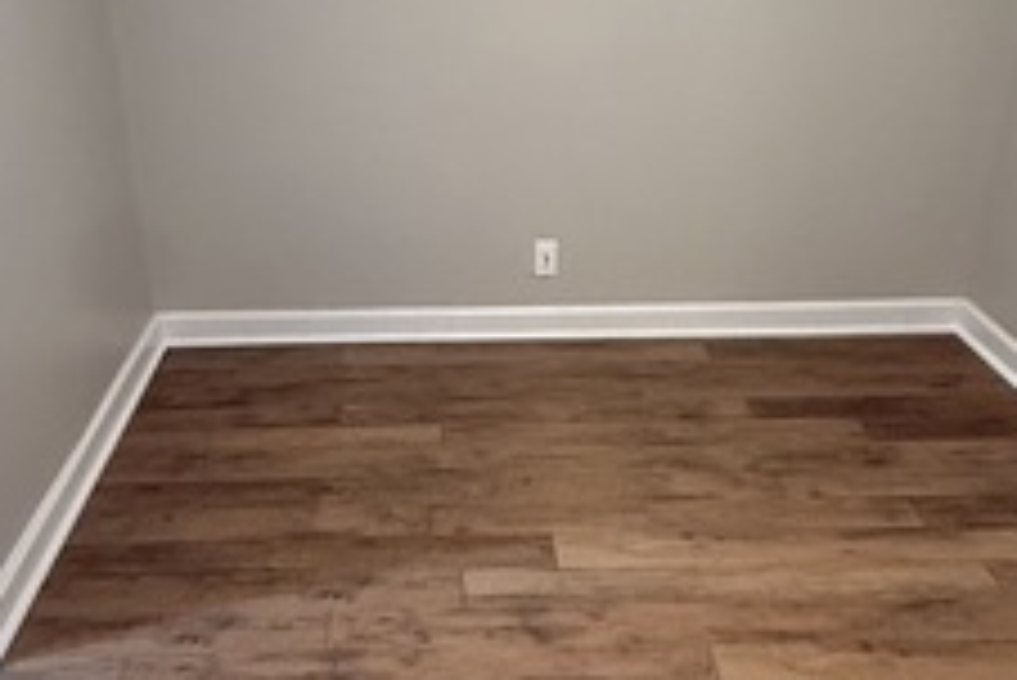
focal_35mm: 43
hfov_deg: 45.3
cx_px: 446
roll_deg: +0.5
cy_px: 511
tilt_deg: -26.3
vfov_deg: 30.7
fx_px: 1215
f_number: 2.2
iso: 640
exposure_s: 1/60
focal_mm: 2.22
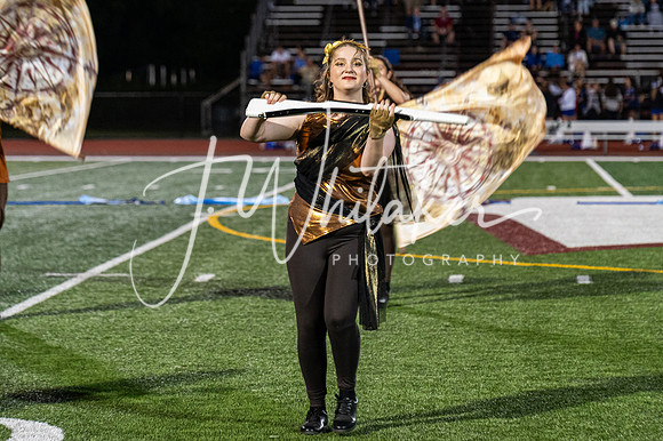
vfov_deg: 9.7
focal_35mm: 141
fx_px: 2587
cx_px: 356
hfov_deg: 14.6
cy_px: 220
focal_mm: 110
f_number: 3.8
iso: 3200
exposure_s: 1/200
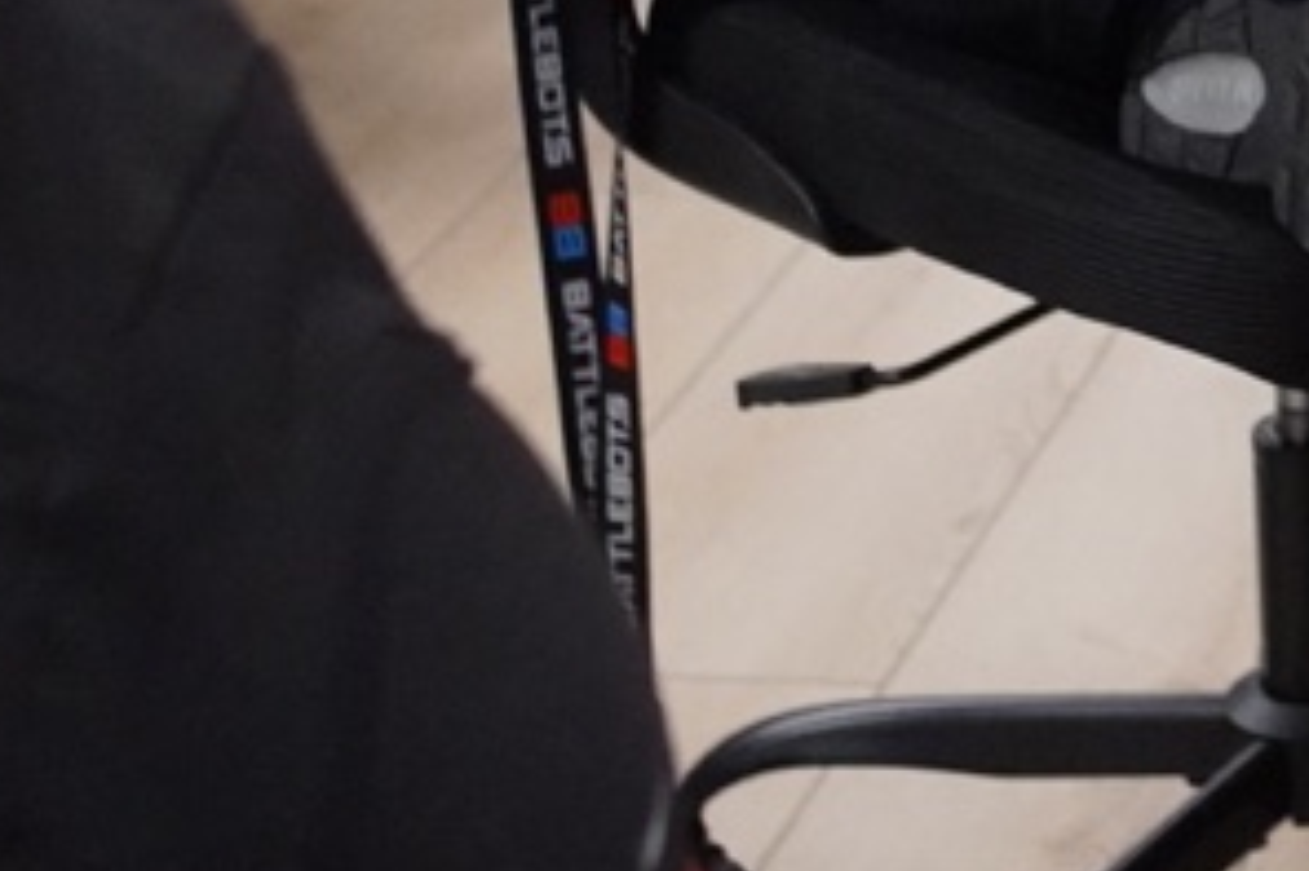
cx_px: 2304
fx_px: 5089
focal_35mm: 140
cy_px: -743
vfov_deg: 9.3
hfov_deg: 13.3
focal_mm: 23
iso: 4000
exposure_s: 1/160
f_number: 4
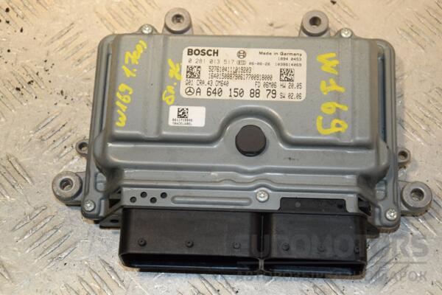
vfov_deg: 17.5
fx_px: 958
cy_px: 148
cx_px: 221
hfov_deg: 26.0
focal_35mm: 78
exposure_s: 1/200
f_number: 6.3
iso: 800
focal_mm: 52
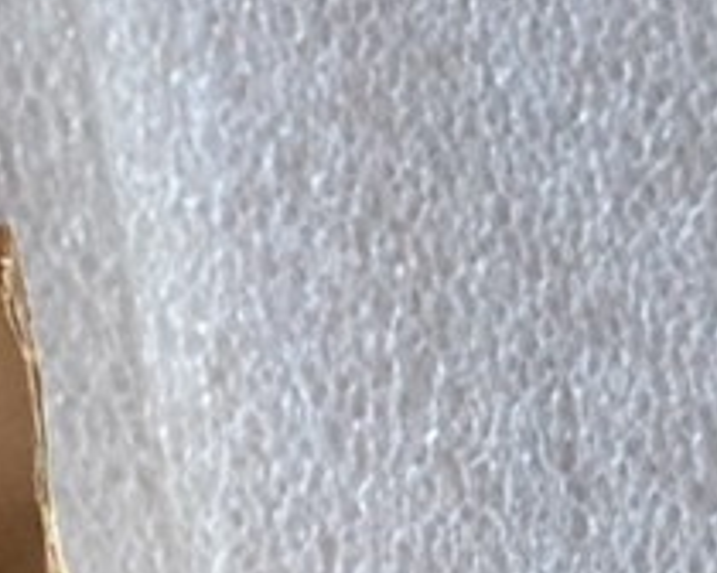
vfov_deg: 7.4
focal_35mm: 199
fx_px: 4223
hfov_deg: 8.5
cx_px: -1219
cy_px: 1187
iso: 1400
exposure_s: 1/60
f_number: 4
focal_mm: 22
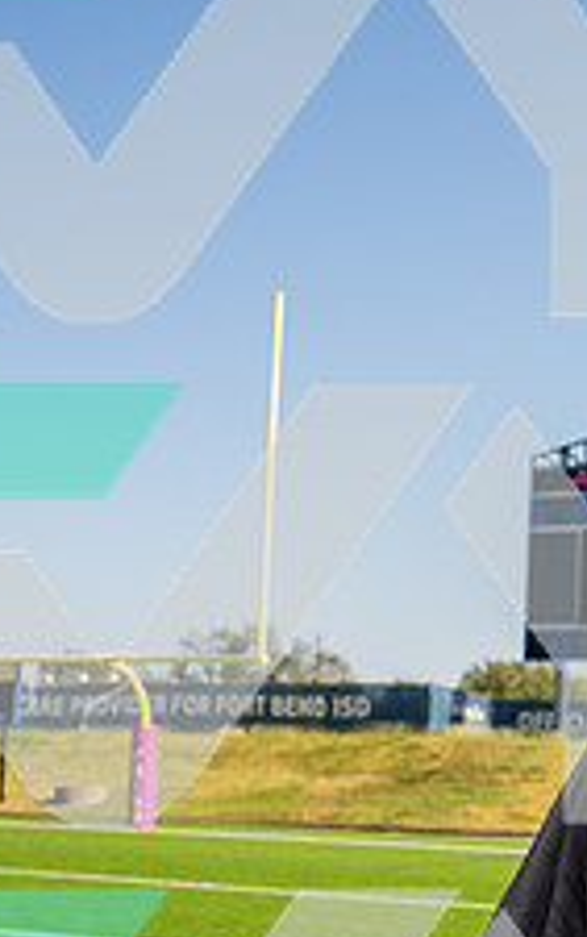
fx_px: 1609
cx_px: 808
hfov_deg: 18.8
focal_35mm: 63
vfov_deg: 32.2
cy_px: 606
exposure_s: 1/125
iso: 50
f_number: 7.1
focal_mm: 24
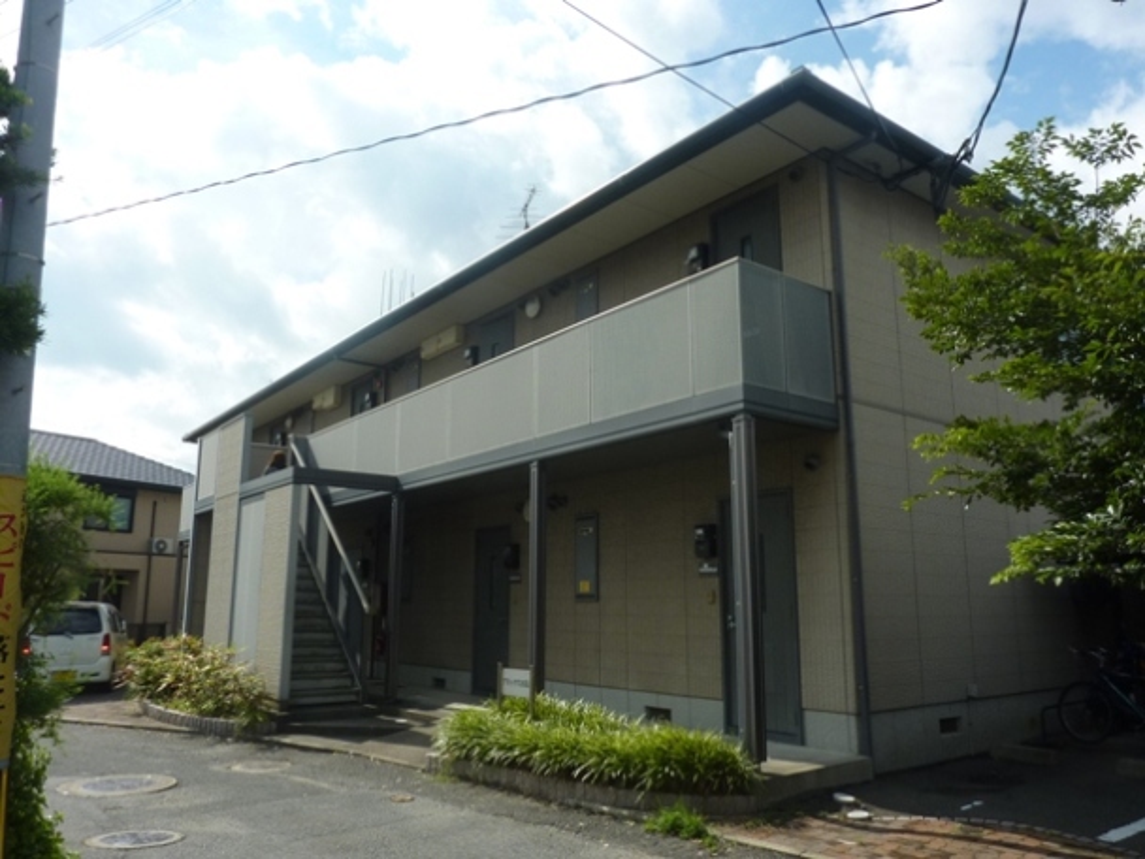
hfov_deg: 69.4
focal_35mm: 25
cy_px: 430
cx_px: 572
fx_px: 827
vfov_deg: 54.9
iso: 80
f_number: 5
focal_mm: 4.1
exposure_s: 1/400
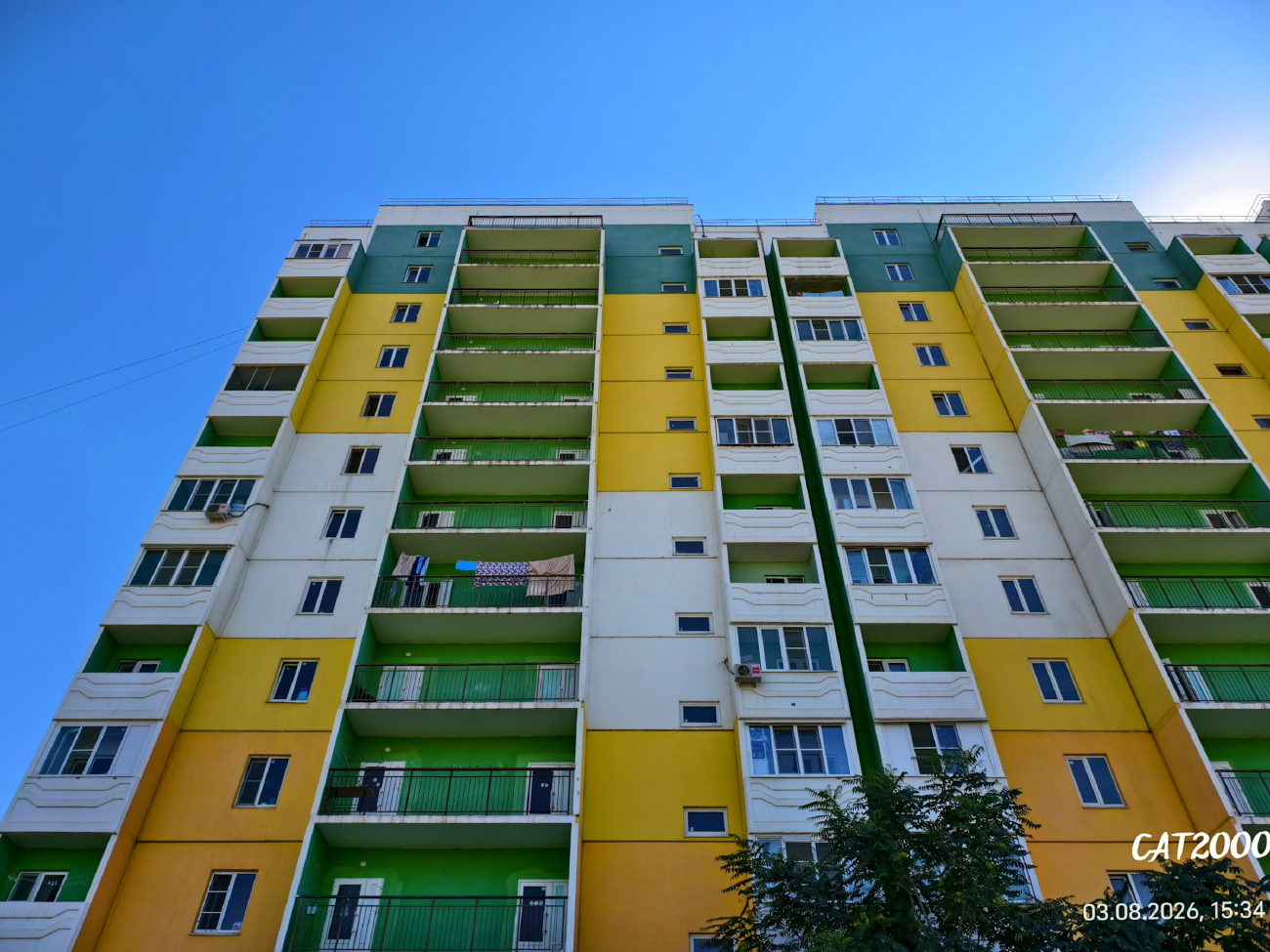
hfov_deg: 73.9
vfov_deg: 58.9
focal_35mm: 23
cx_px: 635
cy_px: 476
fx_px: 844
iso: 72
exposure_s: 1/4115
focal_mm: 6.54
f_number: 1.57
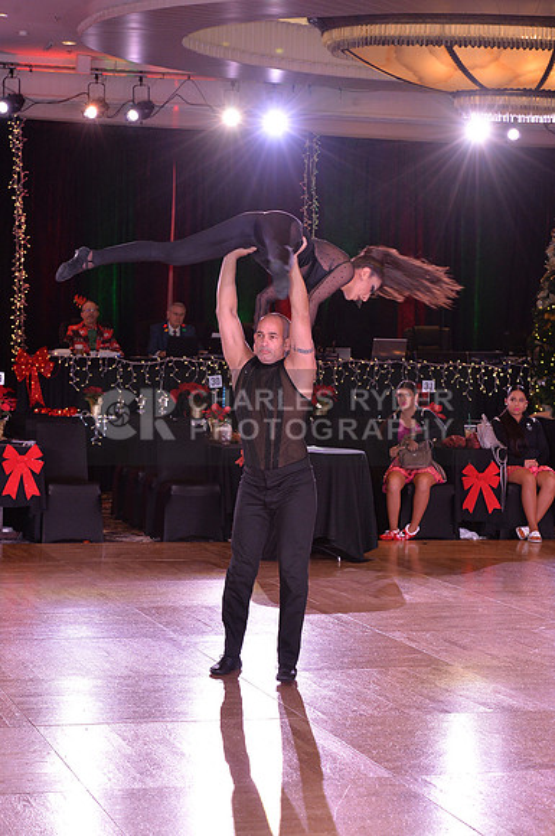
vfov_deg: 22.7
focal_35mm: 90
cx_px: 278
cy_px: 418
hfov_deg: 15.1
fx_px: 2087
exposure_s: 1/250
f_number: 6.3
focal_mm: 90
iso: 2000
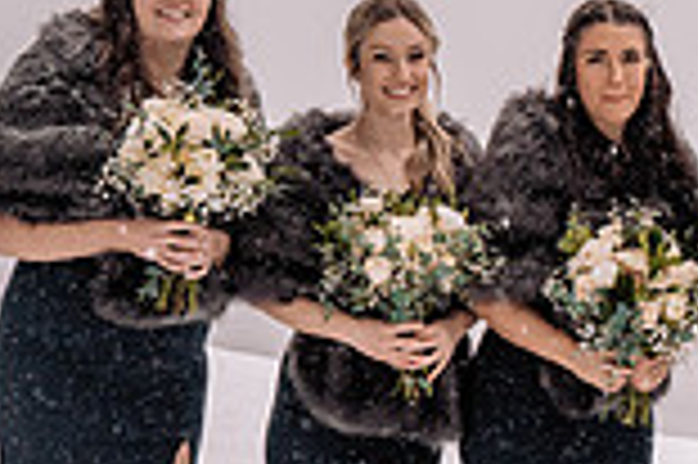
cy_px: 100
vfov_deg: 10.1
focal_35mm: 135
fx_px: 2615
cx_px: 992
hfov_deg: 14.4
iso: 1250
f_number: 5
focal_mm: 35
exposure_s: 1/250
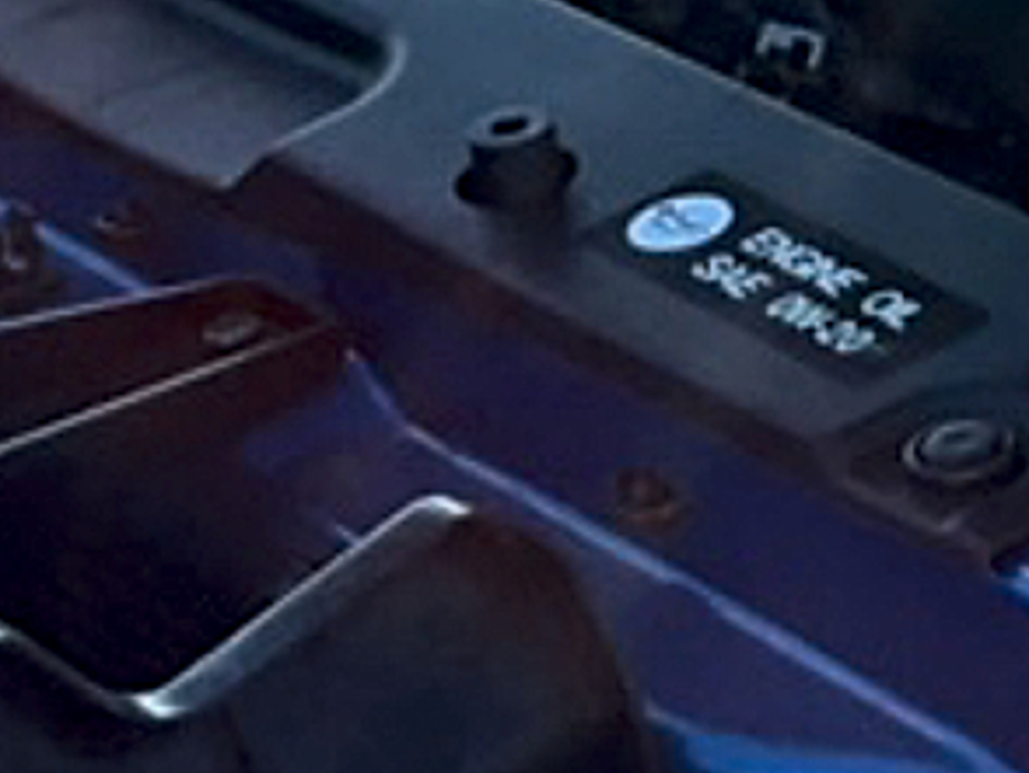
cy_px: -899
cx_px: 1362
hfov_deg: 11.8
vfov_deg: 8.5
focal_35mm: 163
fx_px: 4849
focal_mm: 3
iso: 32
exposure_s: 1/422
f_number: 1.8
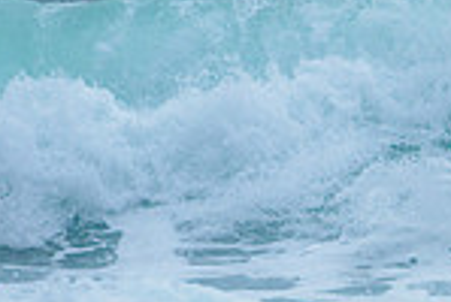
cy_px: 279
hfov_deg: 1.1
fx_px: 23925
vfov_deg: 0.7
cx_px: 652
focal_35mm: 1906
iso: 500
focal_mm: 400
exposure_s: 1/1600
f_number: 8
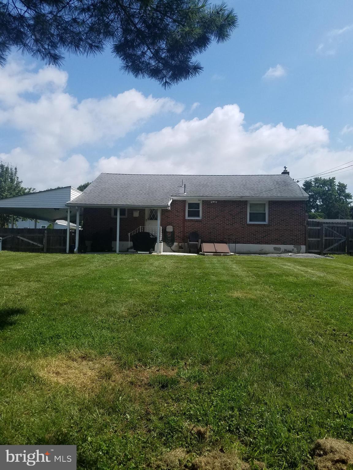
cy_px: 235
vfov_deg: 67.3
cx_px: 176
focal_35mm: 26
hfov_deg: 53.1
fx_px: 354
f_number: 1.7
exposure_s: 1/3280
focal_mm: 4.2
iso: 50
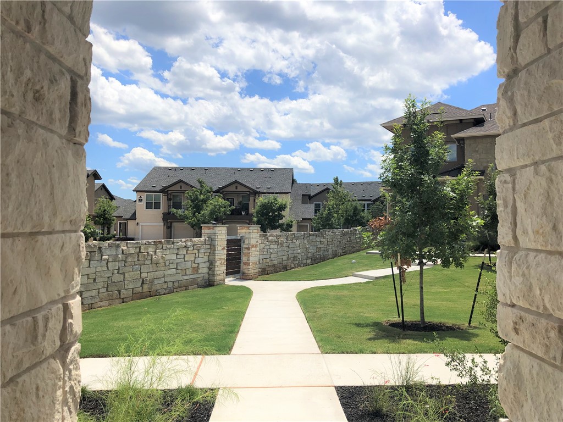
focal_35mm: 28
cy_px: 211
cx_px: 282
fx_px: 455
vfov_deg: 49.7
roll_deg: -0.4
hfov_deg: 63.4
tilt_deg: +1.9
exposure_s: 1/4000
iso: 20
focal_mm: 4
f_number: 1.8
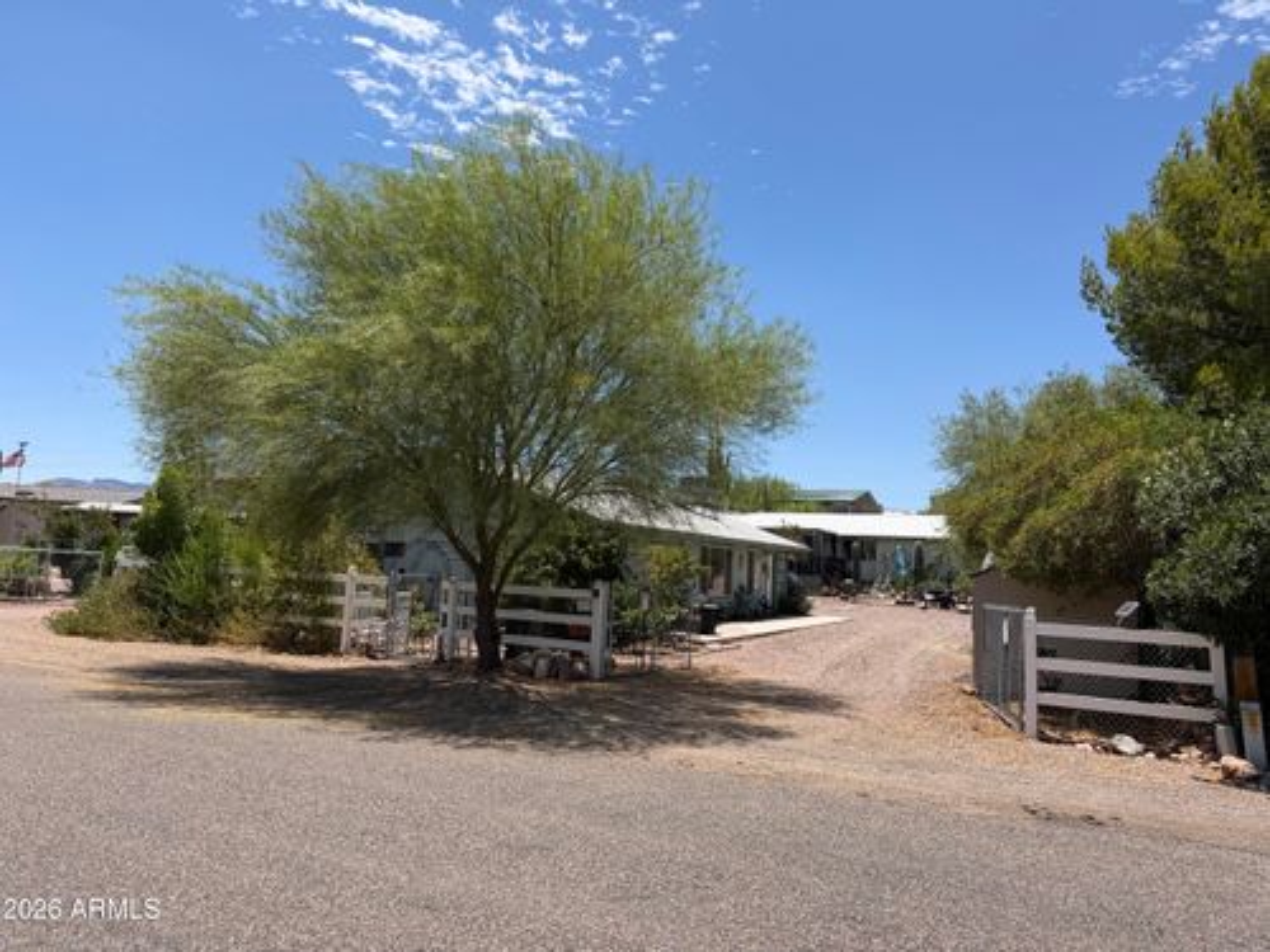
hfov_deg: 71.6
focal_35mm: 24
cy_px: 476
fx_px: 881
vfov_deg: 56.8
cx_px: 635
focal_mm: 6.76
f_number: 1.78
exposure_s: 1/4167
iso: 80
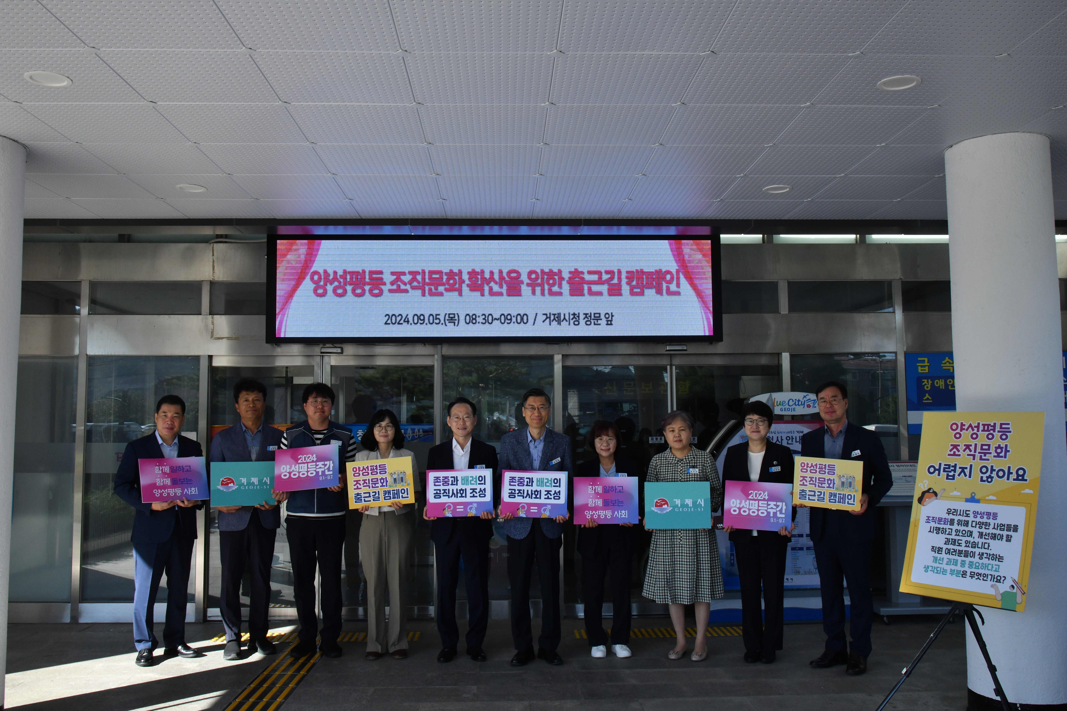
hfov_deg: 60.3
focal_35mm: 31
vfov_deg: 42.3
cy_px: 356
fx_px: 919
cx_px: 534
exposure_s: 1/200
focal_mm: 31
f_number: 18
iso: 800
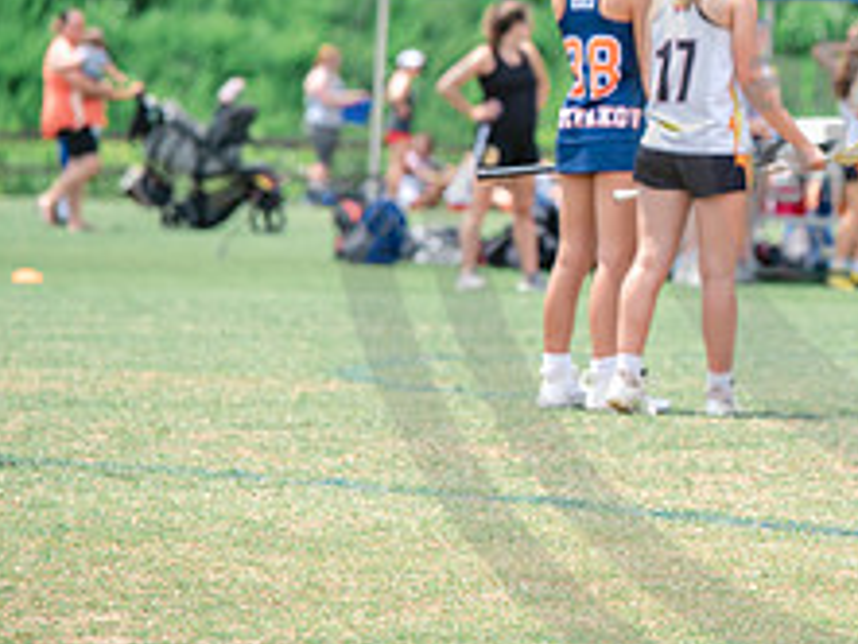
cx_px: 1013
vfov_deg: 2.9
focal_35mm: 505
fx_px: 12524
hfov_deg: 3.9
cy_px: 118
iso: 250
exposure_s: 1/1250
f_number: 4.5
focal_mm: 200
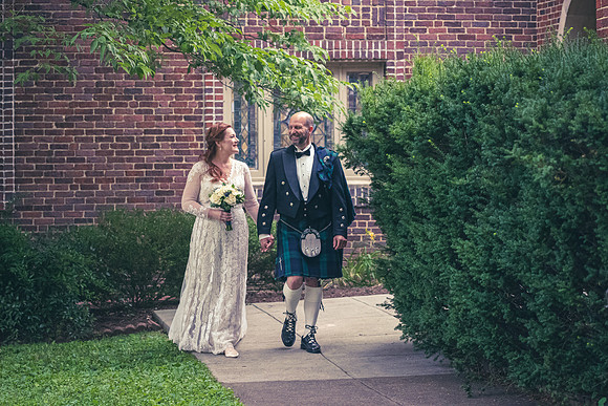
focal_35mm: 105
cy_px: 203
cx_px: 304
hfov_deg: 19.5
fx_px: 1774
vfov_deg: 13.0
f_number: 2.8
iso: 6400
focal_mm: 70
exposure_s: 1/3200
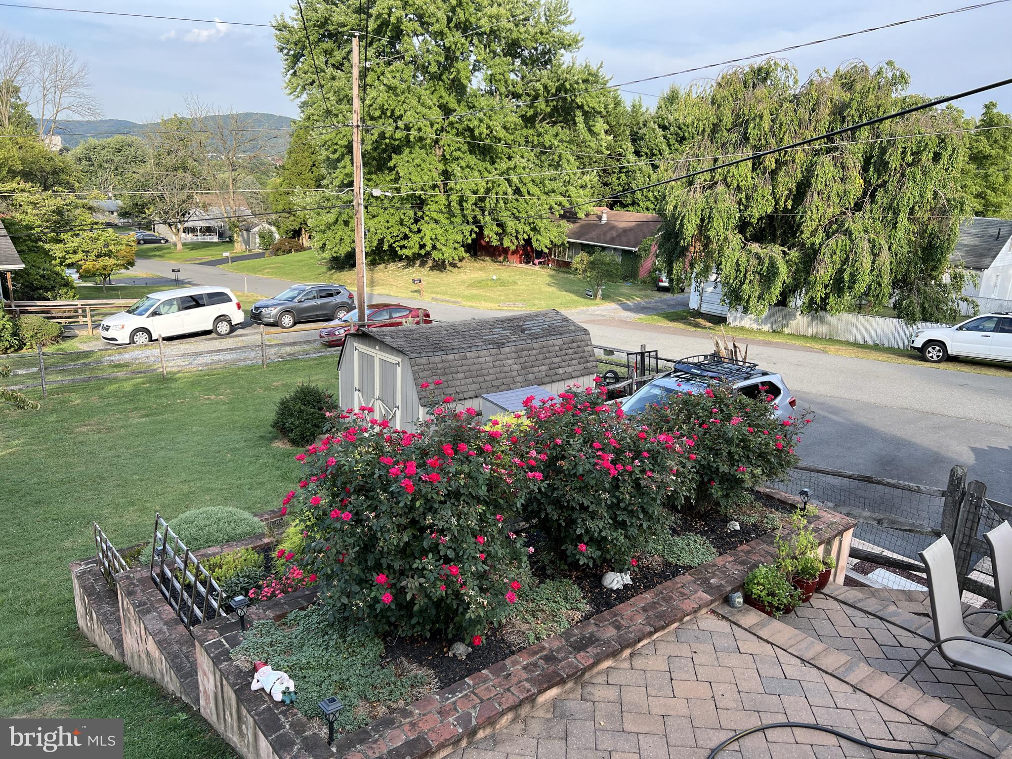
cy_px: 380
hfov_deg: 67.3
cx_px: 506
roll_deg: -2.5
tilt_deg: -16.7
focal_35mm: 26
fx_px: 760
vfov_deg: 53.1
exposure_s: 1/666
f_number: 1.5
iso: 50
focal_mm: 5.7
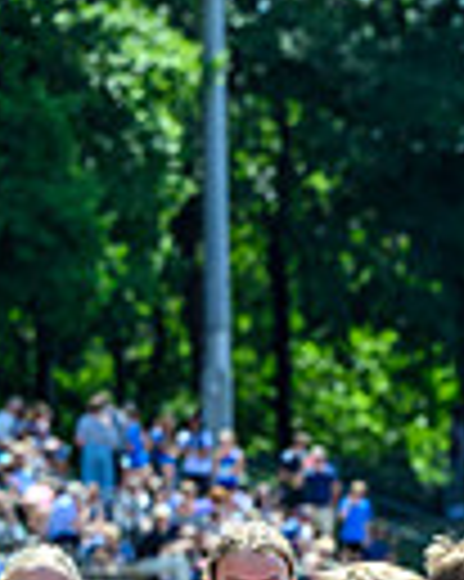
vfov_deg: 3.8
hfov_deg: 3.0
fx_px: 8713
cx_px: 1135
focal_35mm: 507
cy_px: 812
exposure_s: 1/2000
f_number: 4.5
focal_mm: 120
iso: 500
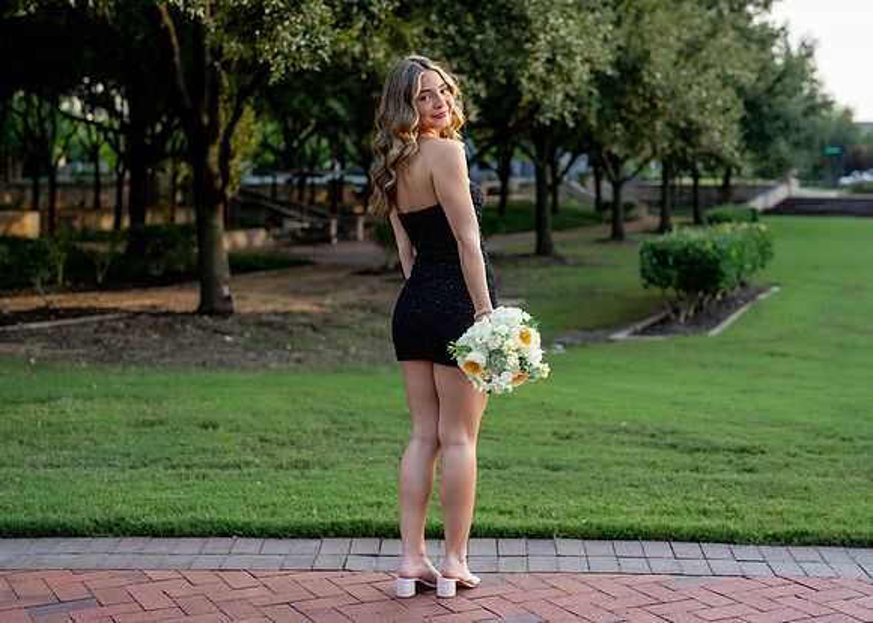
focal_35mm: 58
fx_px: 1440
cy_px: 306
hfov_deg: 33.7
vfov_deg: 24.4
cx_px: 459
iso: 250
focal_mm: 50
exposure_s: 1/500
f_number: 2.5
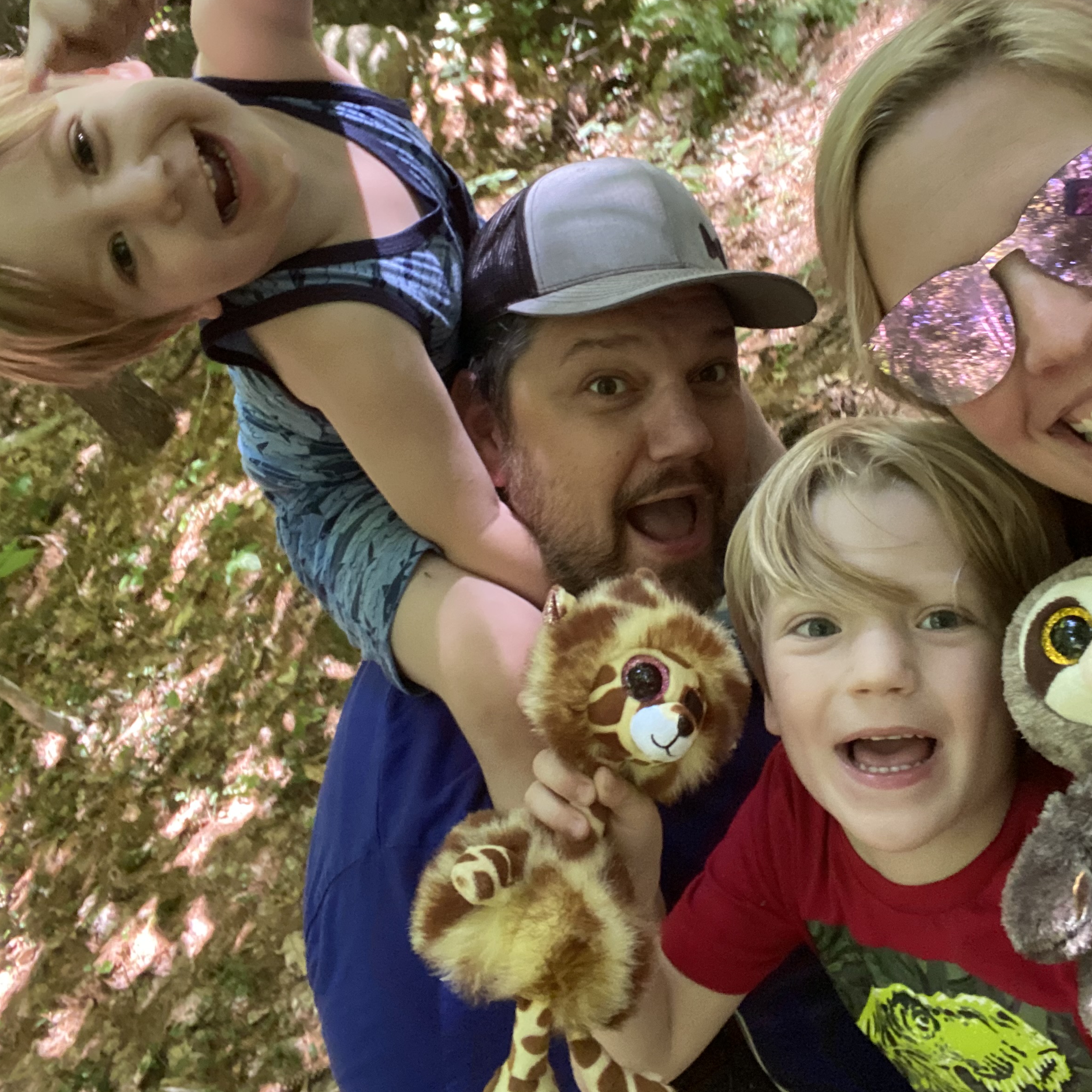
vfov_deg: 46.8
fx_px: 1249
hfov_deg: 47.0
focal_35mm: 35
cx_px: 652
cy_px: 415
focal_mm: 2.71
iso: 320
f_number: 2.2
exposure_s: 1/60
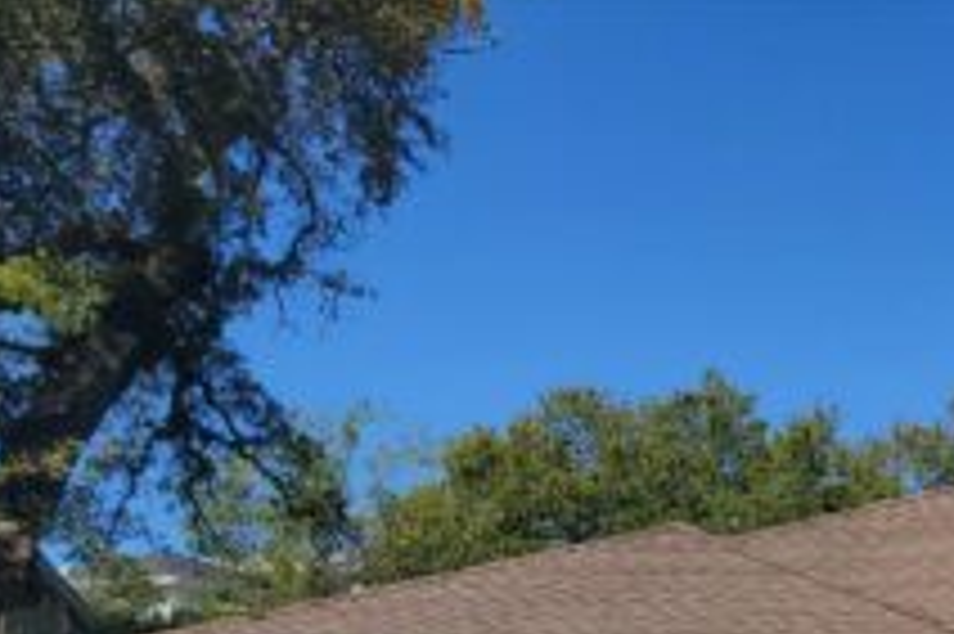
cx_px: 1042
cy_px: 890
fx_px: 1801
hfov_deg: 27.3
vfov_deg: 18.2
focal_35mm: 68
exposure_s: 1/3493
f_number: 2.4
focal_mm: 4.3
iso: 50
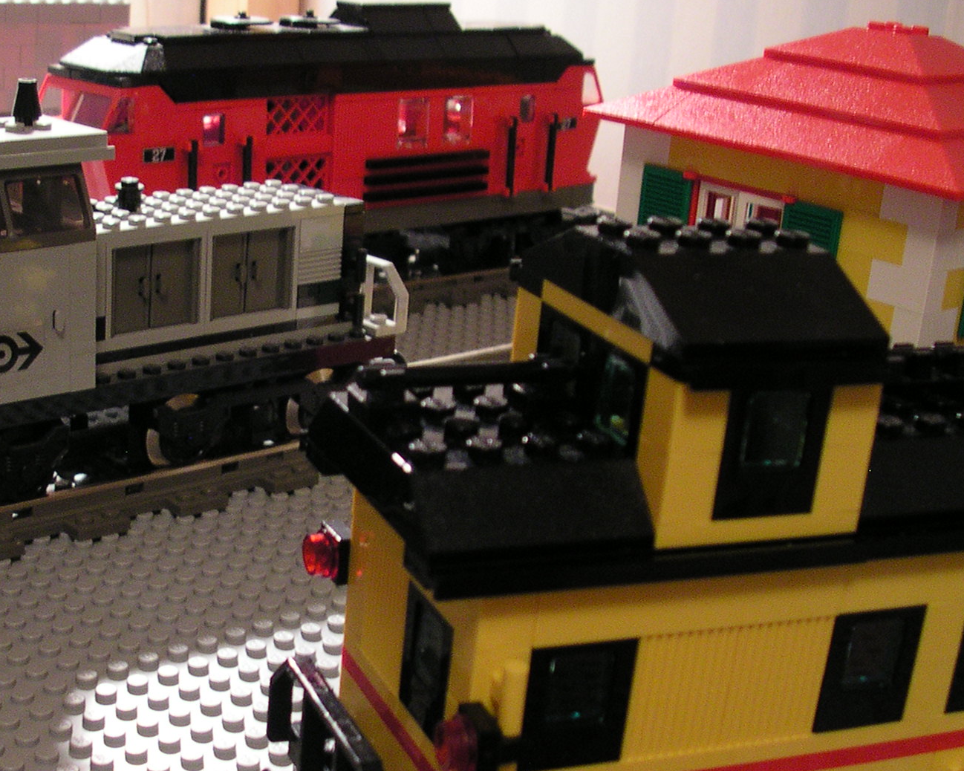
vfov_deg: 26.5
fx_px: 1626
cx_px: 267
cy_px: 520
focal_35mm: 57
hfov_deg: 32.5
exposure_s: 1/1.3
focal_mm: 5.6
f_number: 2.7
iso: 200
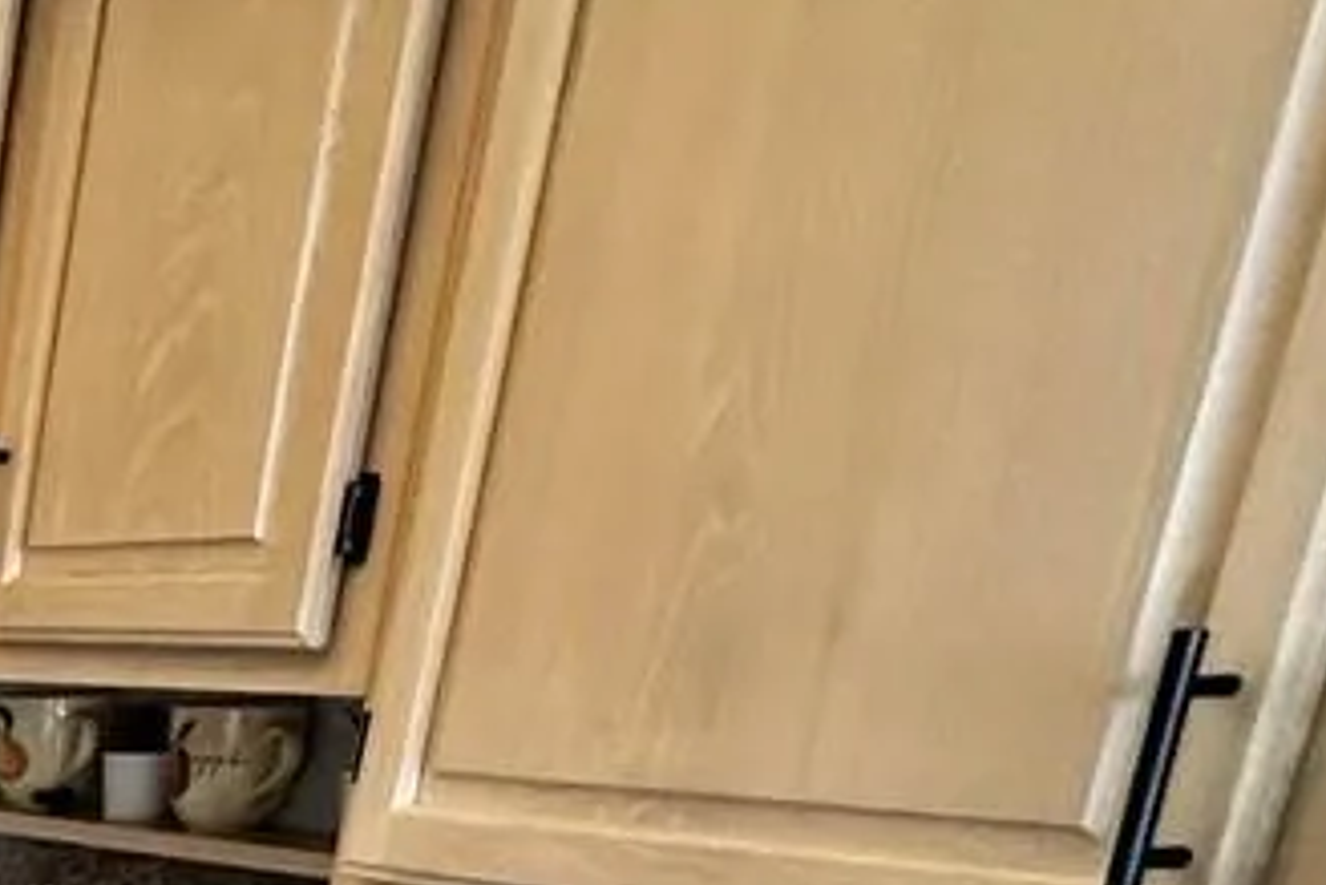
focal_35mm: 71
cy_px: 1402
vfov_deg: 17.0
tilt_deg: -16.8
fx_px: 2616
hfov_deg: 17.6
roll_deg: +0.2
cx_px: -1459
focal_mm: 2.22
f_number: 2.2
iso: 200
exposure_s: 1/120
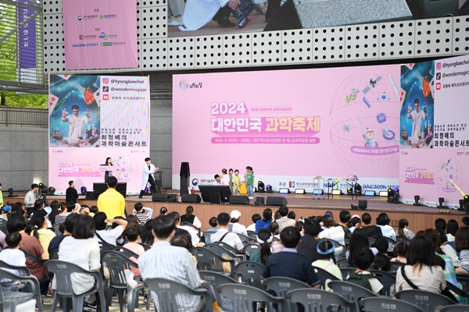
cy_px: 156
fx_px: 912
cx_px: 234
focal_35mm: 70
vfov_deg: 19.5
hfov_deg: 28.8
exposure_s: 1/800
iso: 400
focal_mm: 70
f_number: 3.2
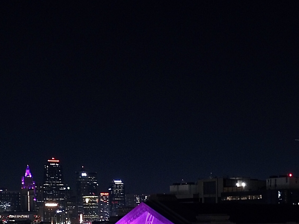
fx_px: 613
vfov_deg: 20.1
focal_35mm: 71
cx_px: 297
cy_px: 225
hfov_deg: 26.0
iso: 100
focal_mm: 3.61
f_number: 2.8
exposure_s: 1.3
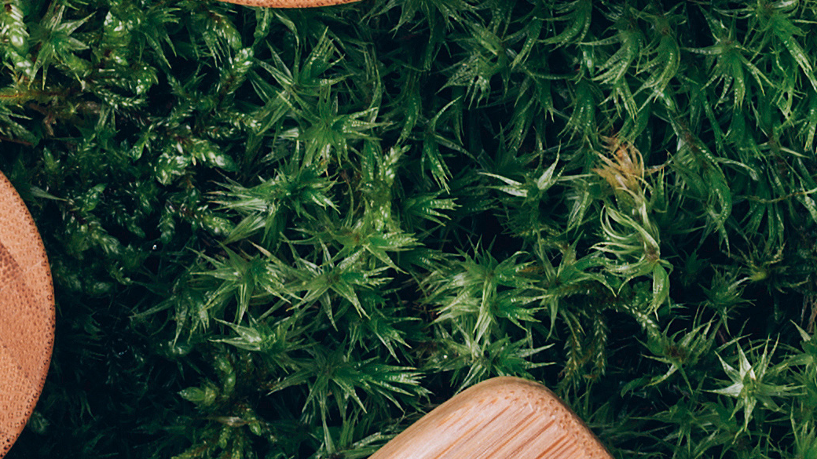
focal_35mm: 303
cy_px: -270
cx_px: 109
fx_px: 6564
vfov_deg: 4.0
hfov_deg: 7.1
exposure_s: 1/50
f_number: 11
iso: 50
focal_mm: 50
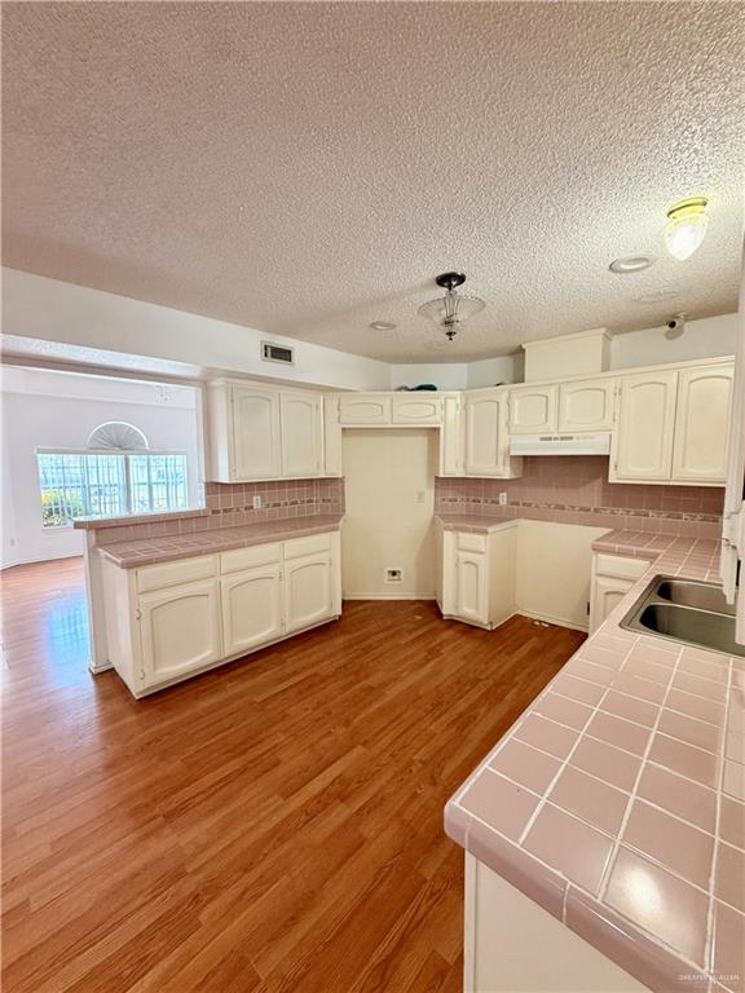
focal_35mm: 14
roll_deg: +0.1
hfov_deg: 85.7
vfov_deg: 102.1
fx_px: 402
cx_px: 372
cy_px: 496
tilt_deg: -6.0
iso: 250
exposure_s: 1/60
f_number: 2.2
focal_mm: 2.22
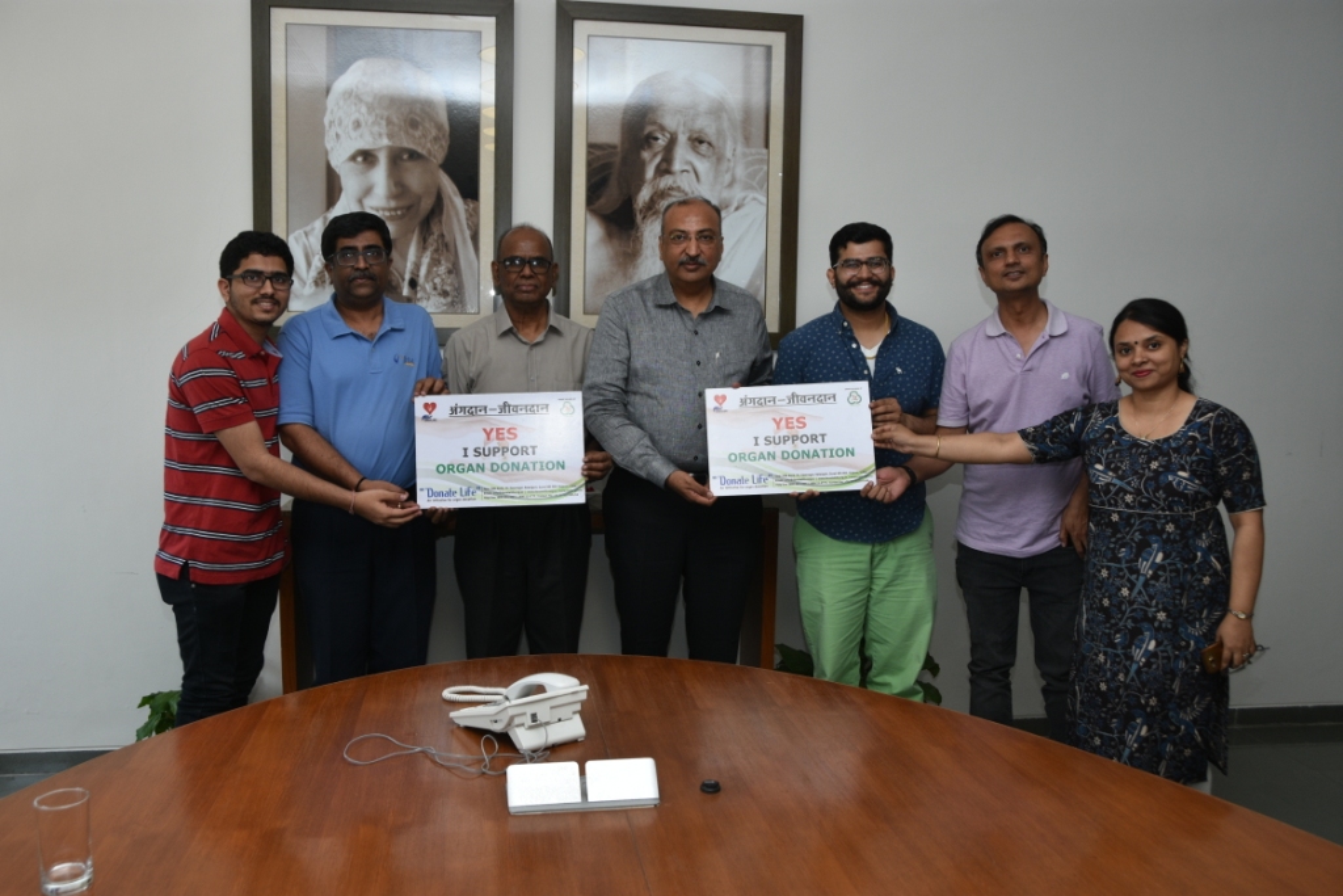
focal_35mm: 30
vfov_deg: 43.6
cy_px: 448
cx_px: 672
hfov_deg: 61.9
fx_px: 1119
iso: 400
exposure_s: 1/125
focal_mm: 20
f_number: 5.6
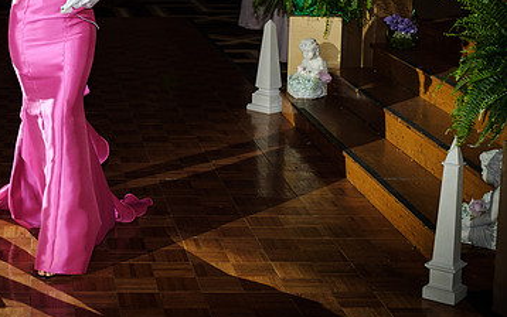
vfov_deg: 15.8
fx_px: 1133
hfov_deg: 24.6
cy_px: 52
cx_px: 71
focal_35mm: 82
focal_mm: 28.3
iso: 200
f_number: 2.8
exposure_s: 1/125
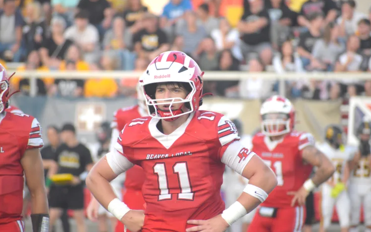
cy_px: 122
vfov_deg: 3.2
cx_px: 186
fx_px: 4197
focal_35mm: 415
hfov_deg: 5.1
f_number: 7.1
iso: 1600
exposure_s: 1/500
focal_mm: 270
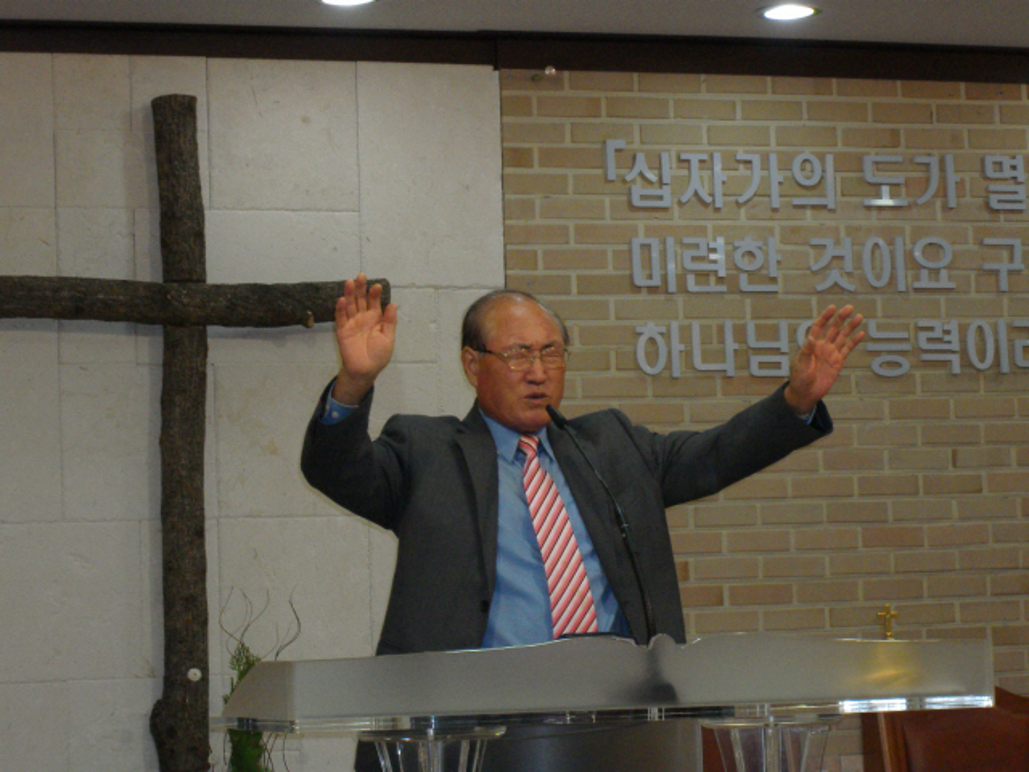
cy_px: 386
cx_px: 514
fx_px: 3300
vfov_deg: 13.3
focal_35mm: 111
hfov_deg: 17.7
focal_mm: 18.6
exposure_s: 1/60
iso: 320
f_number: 5.2
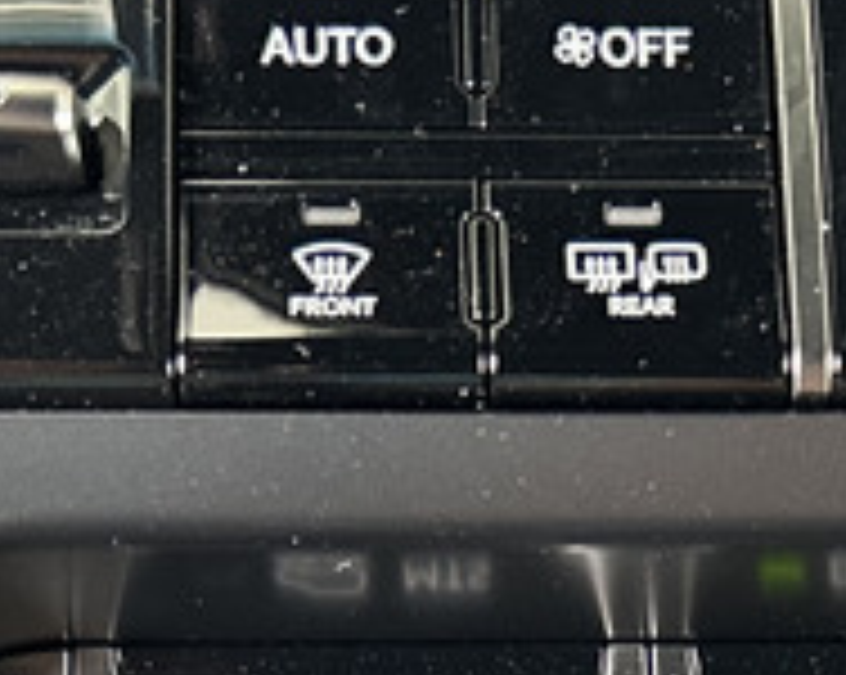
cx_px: 752
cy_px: 1138
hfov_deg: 17.5
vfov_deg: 13.1
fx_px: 2701
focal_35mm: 108
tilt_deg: -40.2
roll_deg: -3.0
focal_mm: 5.7
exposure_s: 1/55
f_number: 1.5
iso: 500
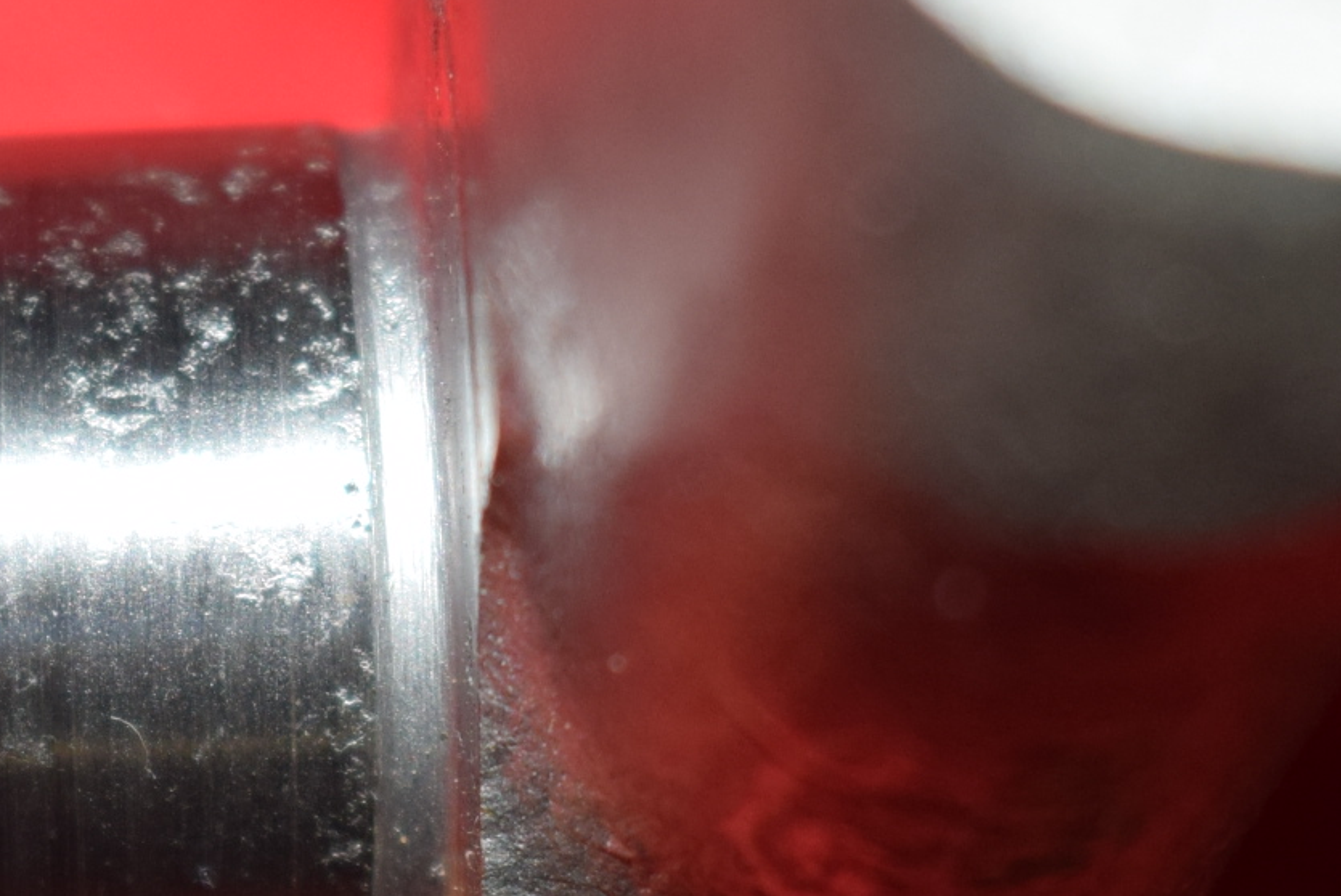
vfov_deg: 8.8
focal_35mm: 156
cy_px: 723
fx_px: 5807
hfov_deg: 13.0
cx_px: -13
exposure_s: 1/200
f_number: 5
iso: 400
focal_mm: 29
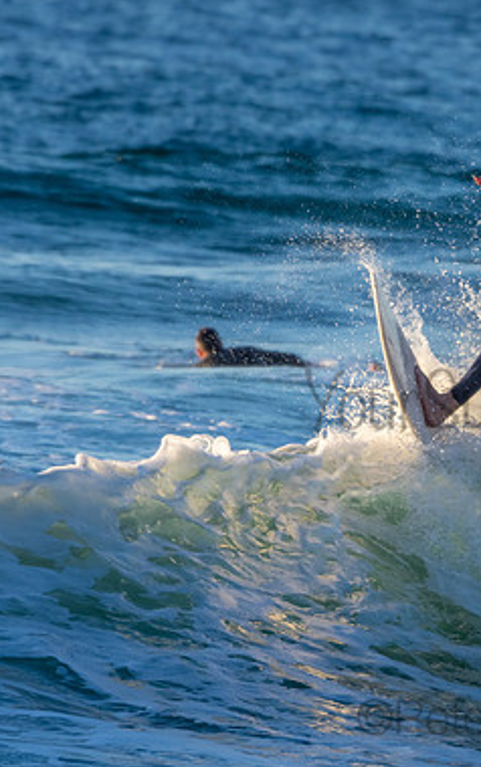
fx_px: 18555
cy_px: 382
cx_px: 513
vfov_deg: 2.4
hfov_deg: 1.5
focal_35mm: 886
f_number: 5.6
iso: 720
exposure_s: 1/1250
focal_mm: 380
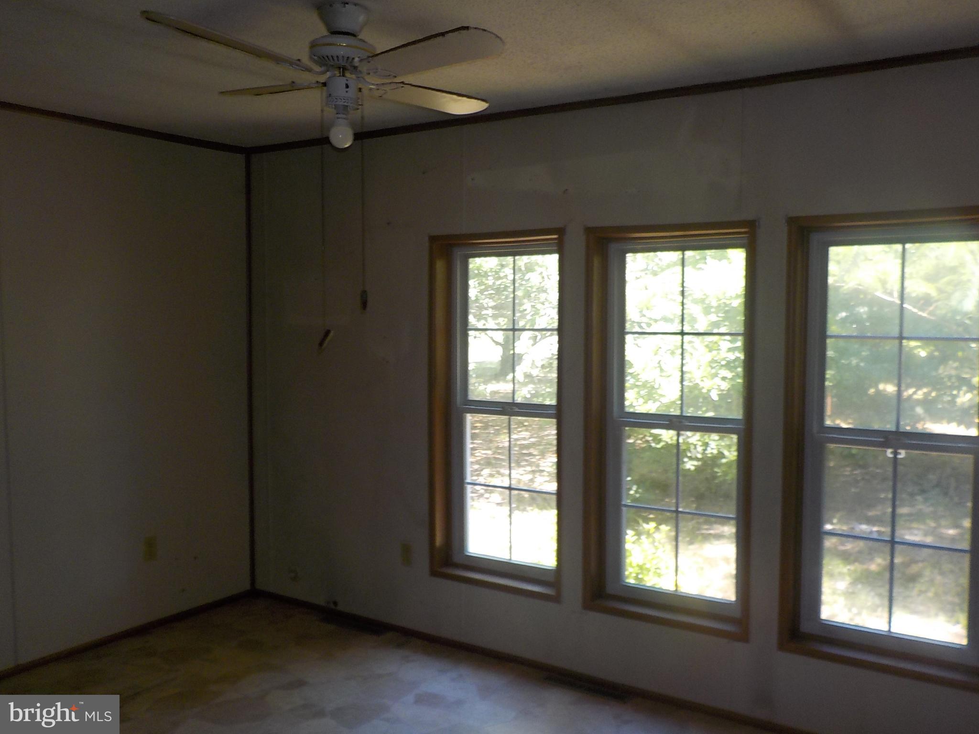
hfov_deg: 60.0
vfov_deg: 46.8
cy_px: 367
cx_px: 490
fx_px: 848
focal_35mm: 30
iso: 125
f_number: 3.3
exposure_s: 1/40
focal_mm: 4.1
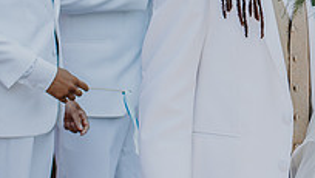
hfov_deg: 14.8
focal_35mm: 143
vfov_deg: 8.3
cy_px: -113
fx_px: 1195
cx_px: 318
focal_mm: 35
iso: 250
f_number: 3.2
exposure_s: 1/1250
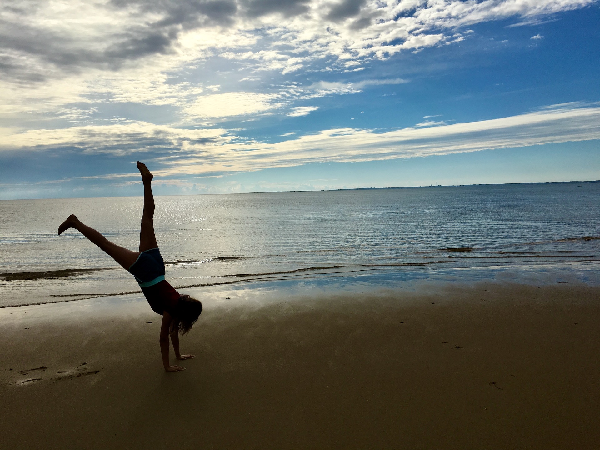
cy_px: 225
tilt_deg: -3.8
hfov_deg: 61.7
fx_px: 503
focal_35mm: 29
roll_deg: +1.3
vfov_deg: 48.2
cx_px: 300
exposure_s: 1/6410
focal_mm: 4.15
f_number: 2.2
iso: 25
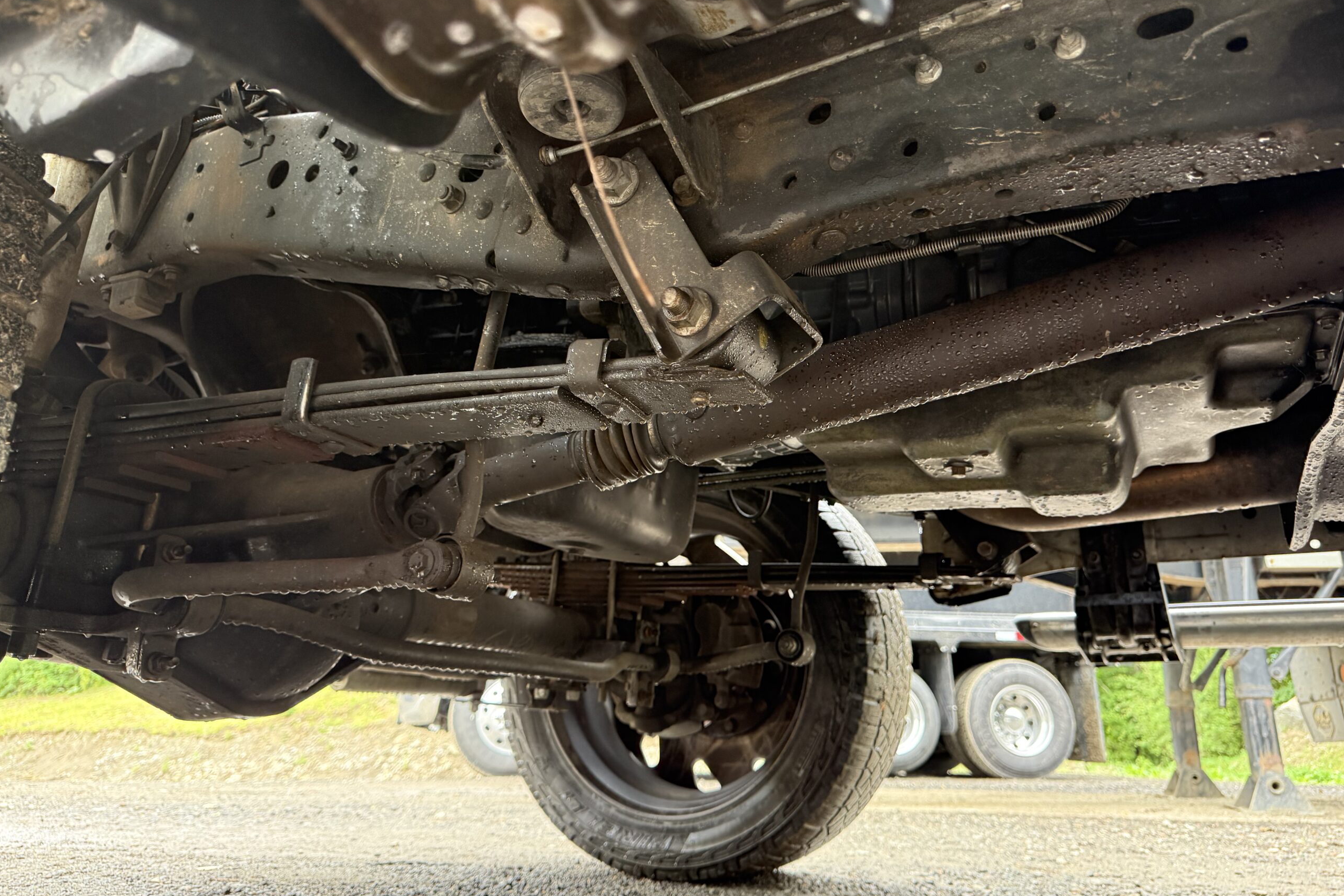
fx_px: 933
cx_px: 671
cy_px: 439
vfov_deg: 51.3
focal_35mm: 25
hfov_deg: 71.5
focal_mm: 6.76
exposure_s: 1/60
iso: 250
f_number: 1.78
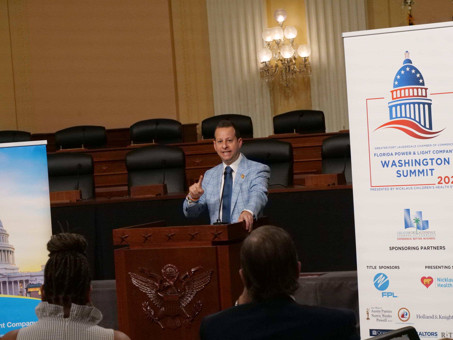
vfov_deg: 12.1
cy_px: 170
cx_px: 226
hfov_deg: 16.1
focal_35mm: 122
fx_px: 1597
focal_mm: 61
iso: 2500
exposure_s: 1/160
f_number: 6.3
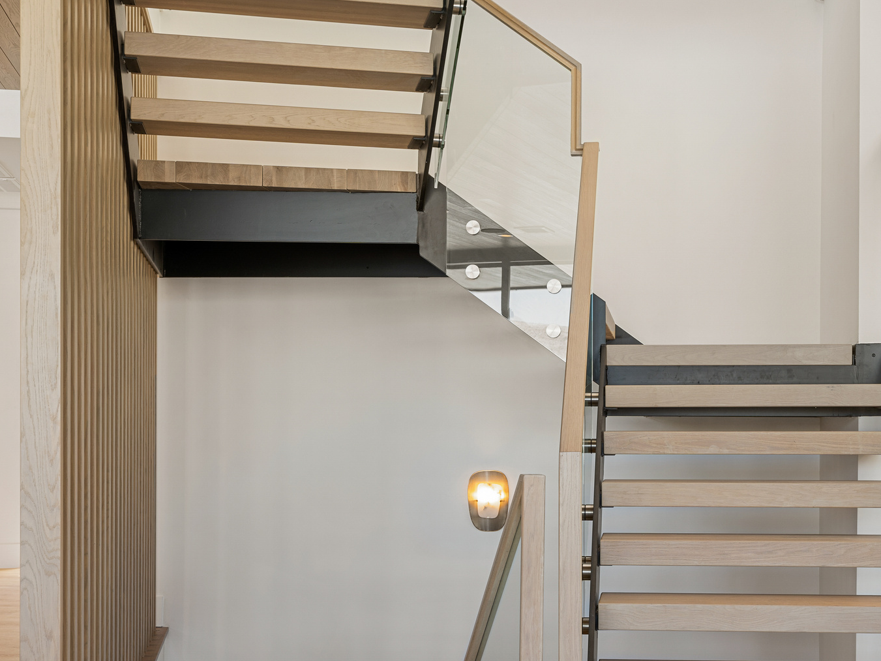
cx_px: 558
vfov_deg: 28.4
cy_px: 416
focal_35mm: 51
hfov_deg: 37.2
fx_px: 1298
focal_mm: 35
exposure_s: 1/5
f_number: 8
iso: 200
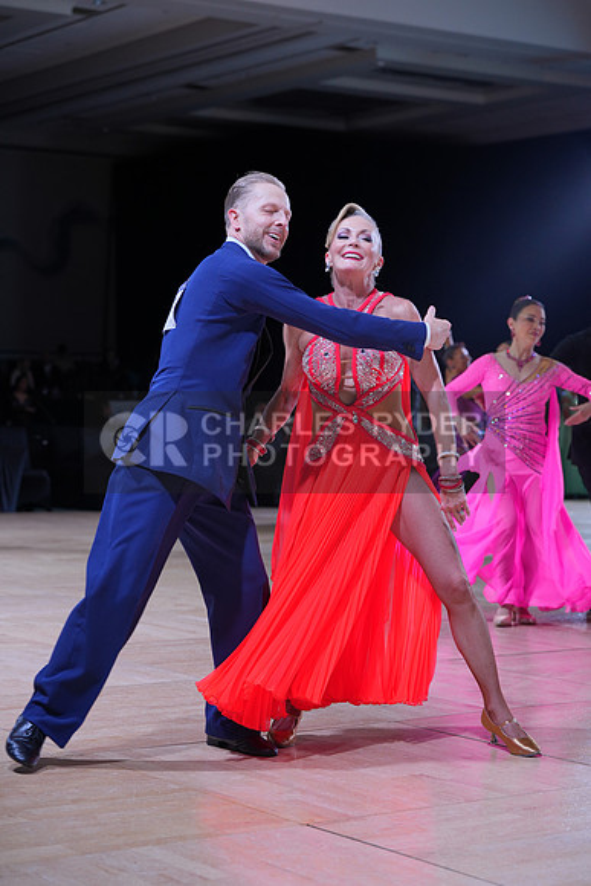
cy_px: 443
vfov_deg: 26.6
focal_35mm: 76
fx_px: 1870
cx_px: 296
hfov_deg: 18.0
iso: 400
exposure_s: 1/250
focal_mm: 76
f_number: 4
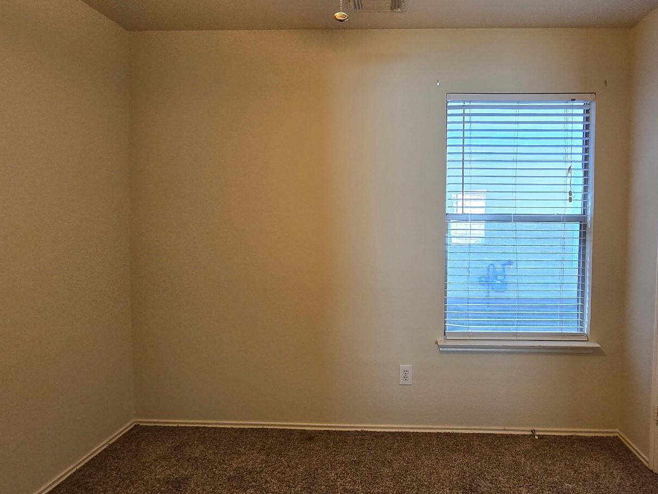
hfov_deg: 75.6
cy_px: 238
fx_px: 418
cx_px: 392
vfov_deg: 61.1
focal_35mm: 22
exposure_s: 1/60
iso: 200
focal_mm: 2.2
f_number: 2.2
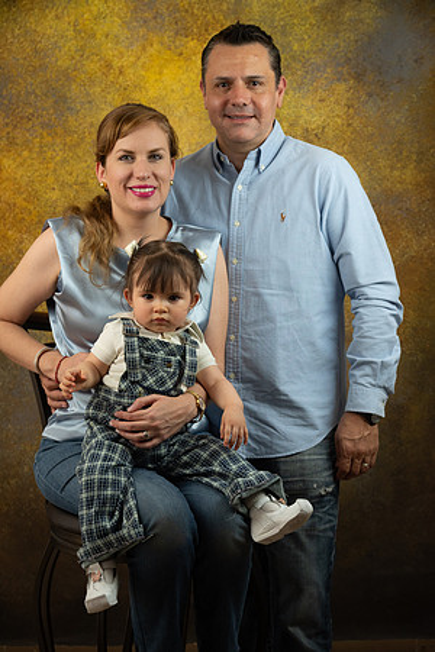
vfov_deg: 38.2
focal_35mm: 52
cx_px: 218
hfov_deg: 26.0
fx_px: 942
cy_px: 326
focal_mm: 52
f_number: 5.6
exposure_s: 1/200
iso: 1000
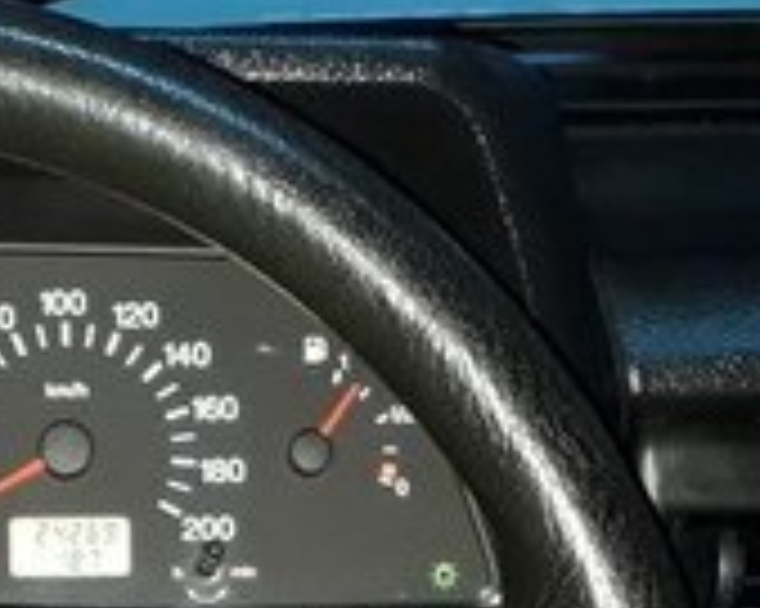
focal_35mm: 103
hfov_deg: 18.4
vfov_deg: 13.9
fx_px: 2315
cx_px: 121
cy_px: 962
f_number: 1.9
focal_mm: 3.6
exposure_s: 1/20
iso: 160
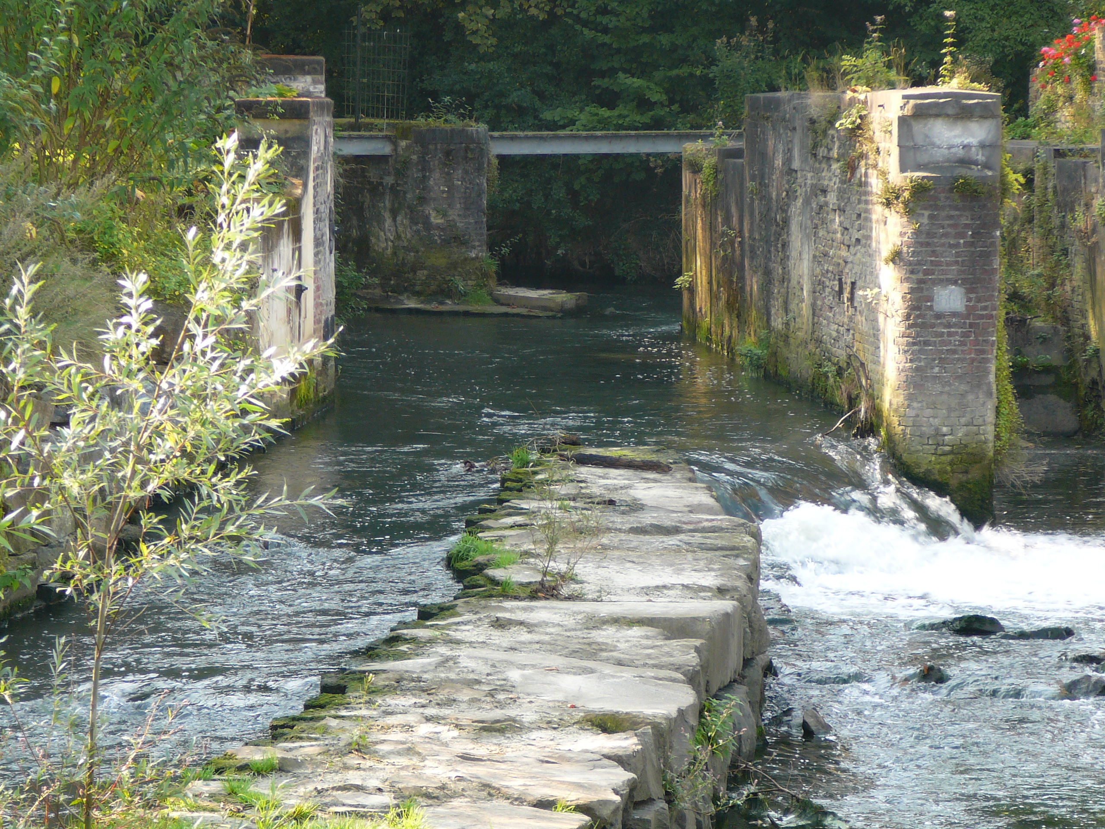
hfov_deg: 13.3
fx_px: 4724
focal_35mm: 148
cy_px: 414
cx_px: 552
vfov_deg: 10.0
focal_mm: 22
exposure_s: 1/60
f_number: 4
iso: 80
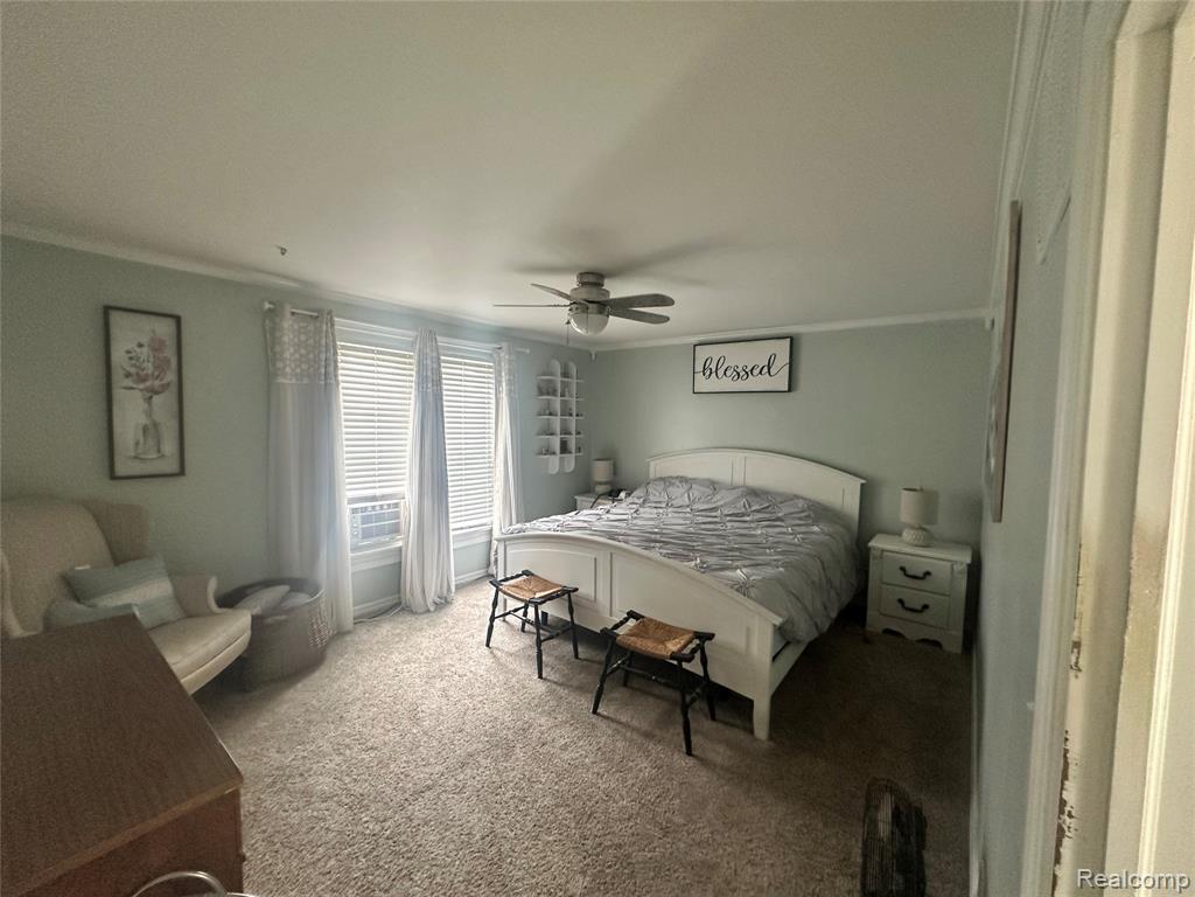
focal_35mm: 14
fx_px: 483
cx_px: 598
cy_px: 448
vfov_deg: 85.7
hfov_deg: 102.1
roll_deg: -1.0
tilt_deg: -3.4
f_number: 2.2
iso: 250
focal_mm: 2.22
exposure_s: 1/60
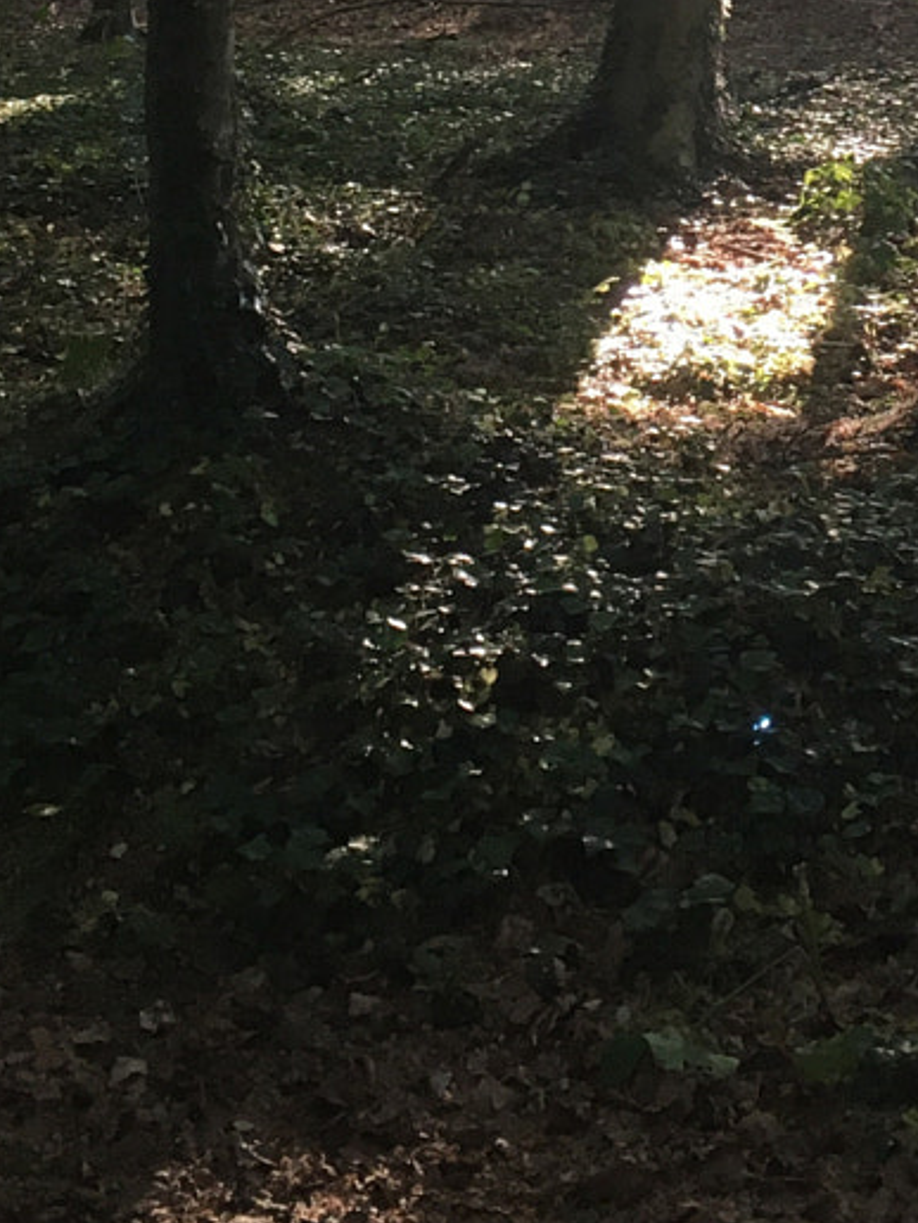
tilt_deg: +2.7
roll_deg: +1.1
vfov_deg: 20.4
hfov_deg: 16.2
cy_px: -249
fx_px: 3182
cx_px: 842
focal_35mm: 90
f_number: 2.2
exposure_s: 1/33
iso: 64
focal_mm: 4.15
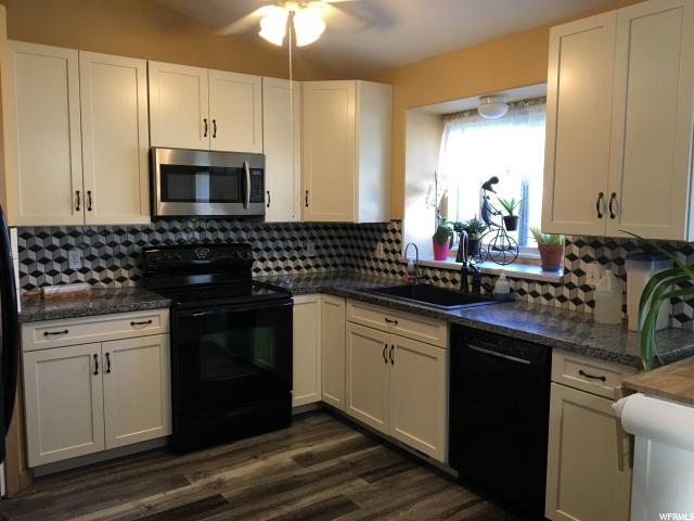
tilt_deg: -5.7
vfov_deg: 48.2
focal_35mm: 29
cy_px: 260
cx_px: 347
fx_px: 581
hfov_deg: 61.7
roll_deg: -0.3
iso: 40
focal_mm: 4.15
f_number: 2.2
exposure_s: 1/30
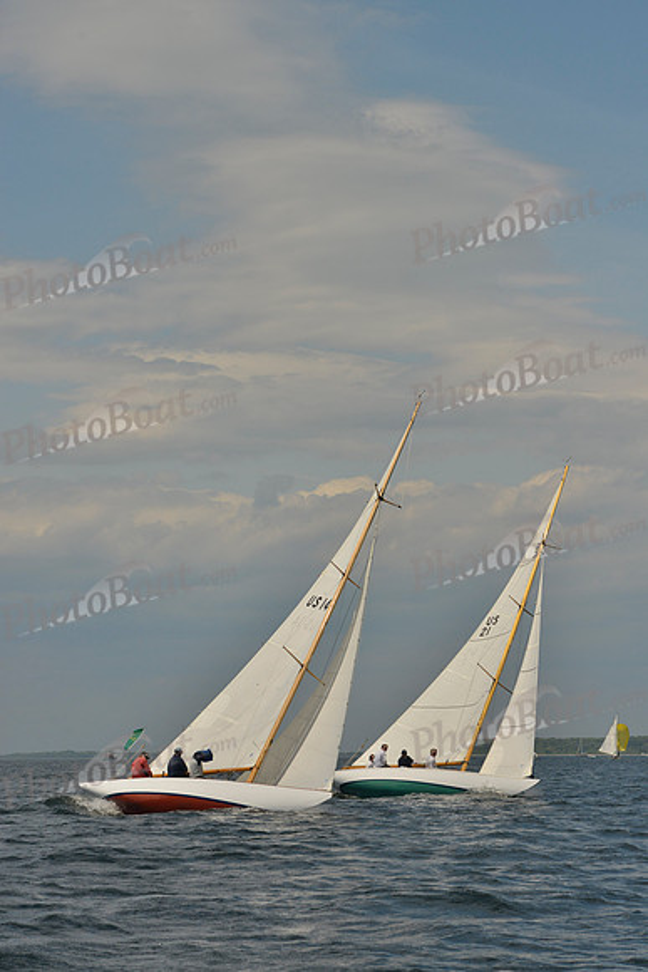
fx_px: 2482
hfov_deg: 14.9
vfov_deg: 22.1
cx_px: 324
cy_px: 486
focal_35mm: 92
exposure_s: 1/800
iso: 280
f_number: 11
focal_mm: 92
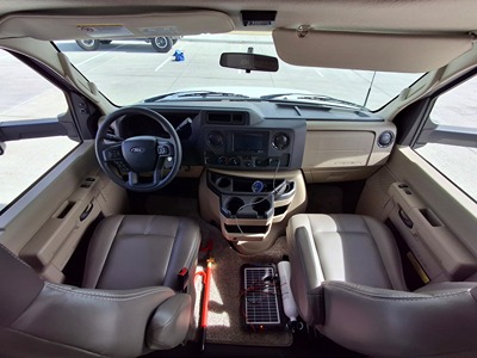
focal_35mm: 16
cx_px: 238
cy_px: 179
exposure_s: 1/444
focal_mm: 1.64
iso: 40
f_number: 2.2
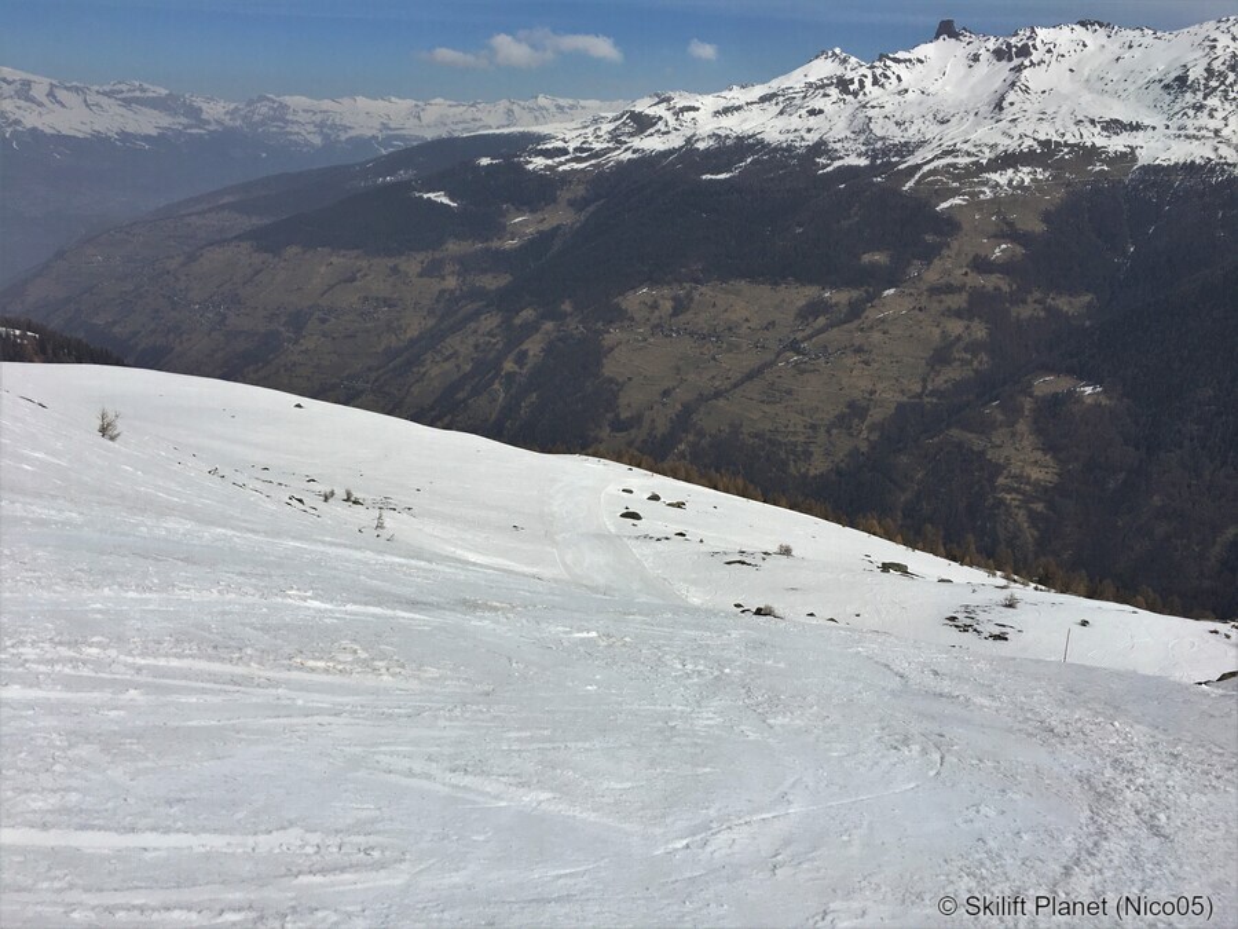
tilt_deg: -19.2
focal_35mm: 29
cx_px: 619
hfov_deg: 61.7
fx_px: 1037
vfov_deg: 48.2
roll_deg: -2.6
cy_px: 464
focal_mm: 4.15
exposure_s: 1/3846
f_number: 2.2
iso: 25
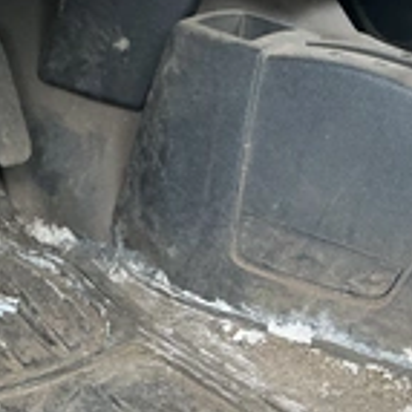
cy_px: 415
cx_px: 20
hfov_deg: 24.1
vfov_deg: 23.9
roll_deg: -6.4
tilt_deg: -33.3
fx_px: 929
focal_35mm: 69
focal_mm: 3
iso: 64
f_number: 1.8
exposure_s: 1/122
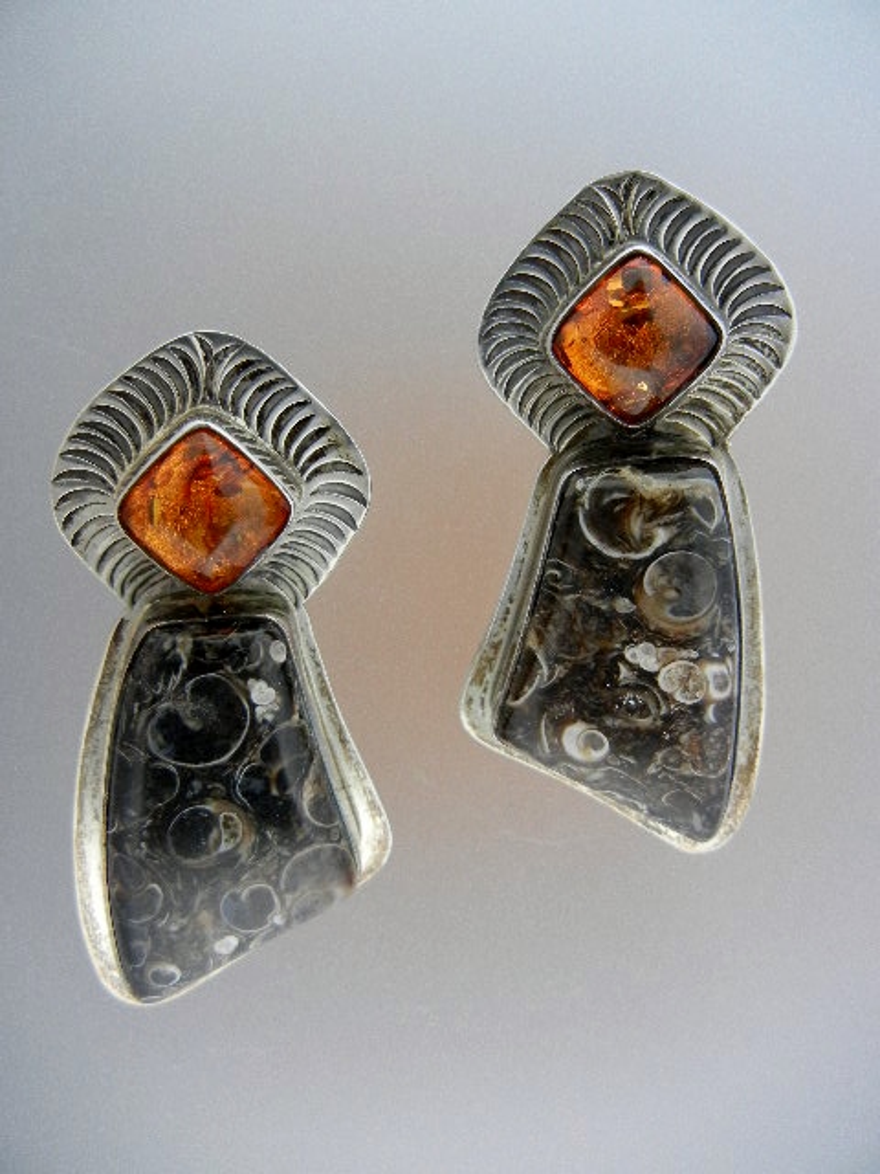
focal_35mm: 30
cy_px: 587
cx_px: 440
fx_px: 1017
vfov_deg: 60.0
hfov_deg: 46.8
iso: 400
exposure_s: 1/17.2
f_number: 3.5
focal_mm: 5.4
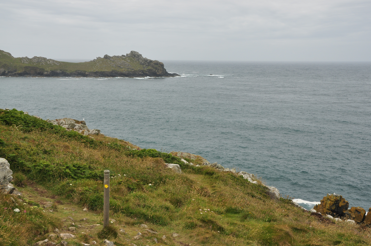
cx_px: 186
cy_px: 123
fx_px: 448
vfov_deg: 30.8
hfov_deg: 45.0
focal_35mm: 44
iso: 200
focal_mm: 29
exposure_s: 1/160
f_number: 11
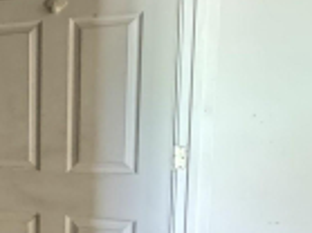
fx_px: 603
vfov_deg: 21.7
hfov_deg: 21.8
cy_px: 168
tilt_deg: -8.5
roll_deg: +2.1
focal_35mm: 67
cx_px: -205
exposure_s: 1/40
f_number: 2.2
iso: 1250
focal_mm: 2.22
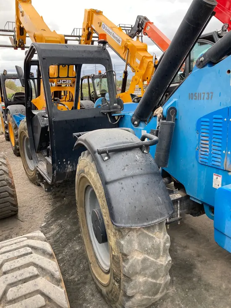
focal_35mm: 28
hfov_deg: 49.8
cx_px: 116
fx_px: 249
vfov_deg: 63.4
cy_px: 154
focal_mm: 3.99
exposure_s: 1/121
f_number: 1.8
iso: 25
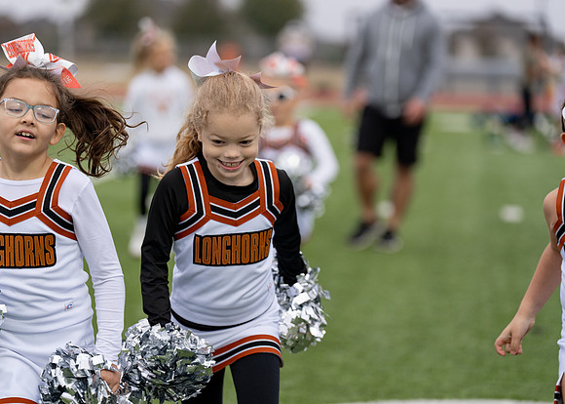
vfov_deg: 9.6
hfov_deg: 13.4
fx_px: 2404
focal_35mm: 150
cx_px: 282
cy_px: 202
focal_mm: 143
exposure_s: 1/1000
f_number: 2.8
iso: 500
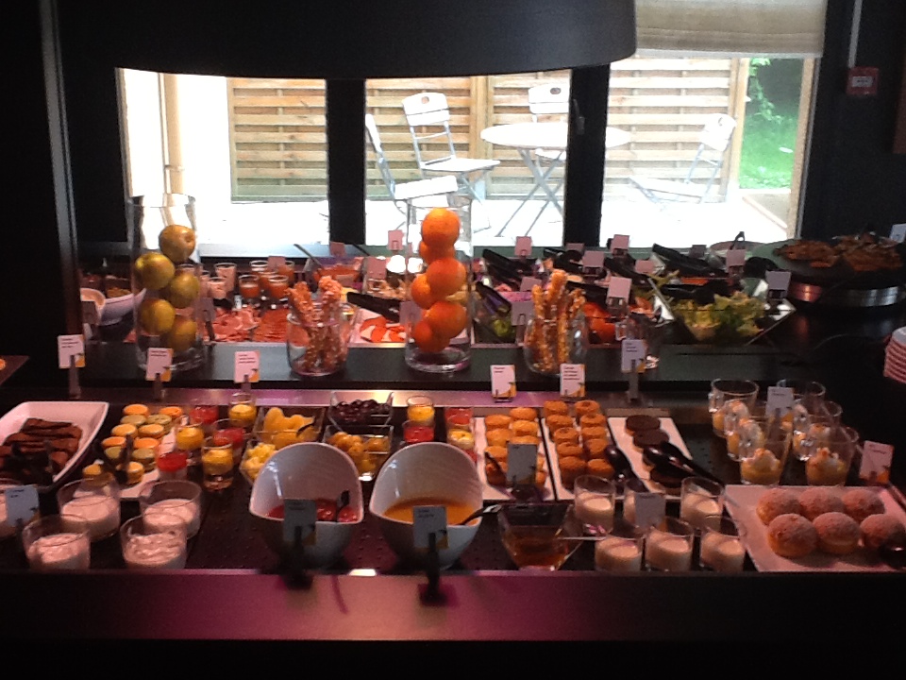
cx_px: 453
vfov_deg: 44.2
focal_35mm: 32
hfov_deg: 56.8
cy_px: 340
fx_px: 838
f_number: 2.4
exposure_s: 1/30
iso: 100
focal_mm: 2.03
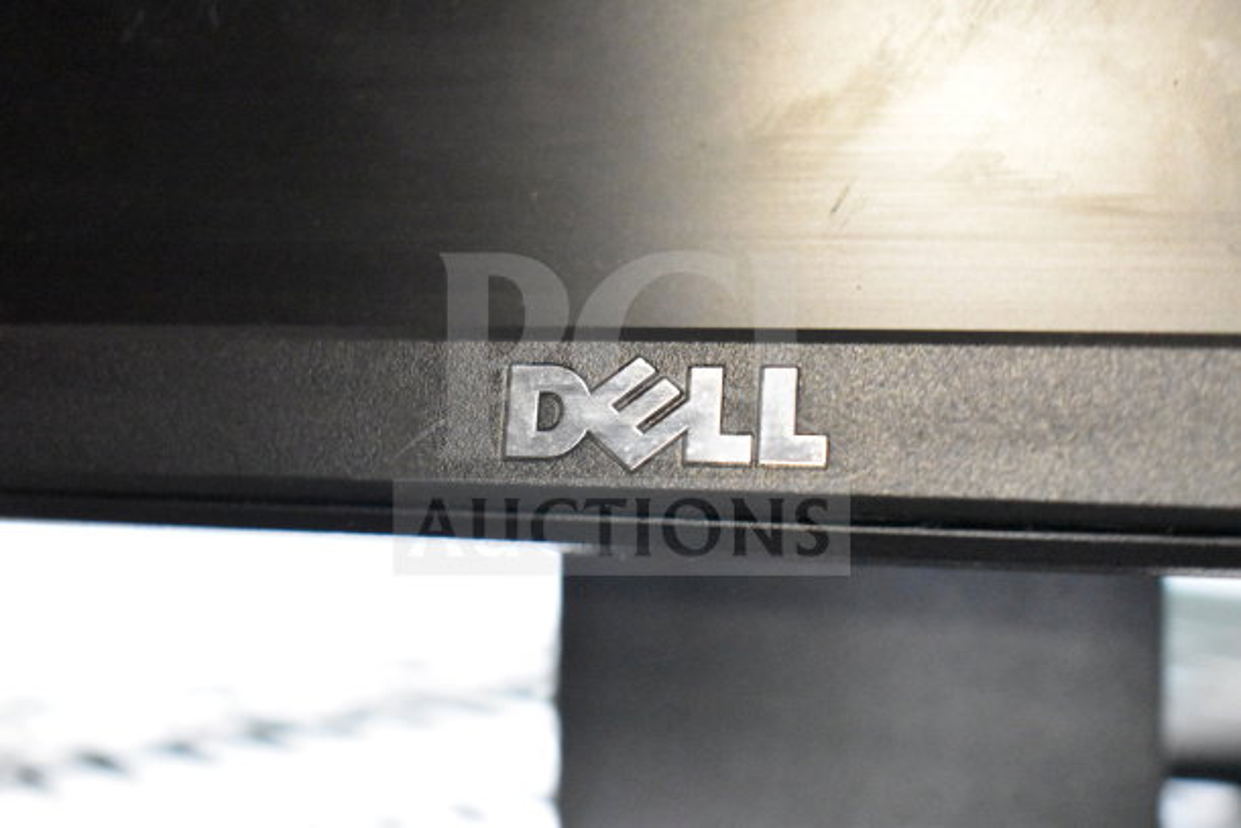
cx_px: 620
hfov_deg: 33.4
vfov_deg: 22.6
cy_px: 414
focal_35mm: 60
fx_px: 2069
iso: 12800
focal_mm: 40
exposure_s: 1/60
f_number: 4.8
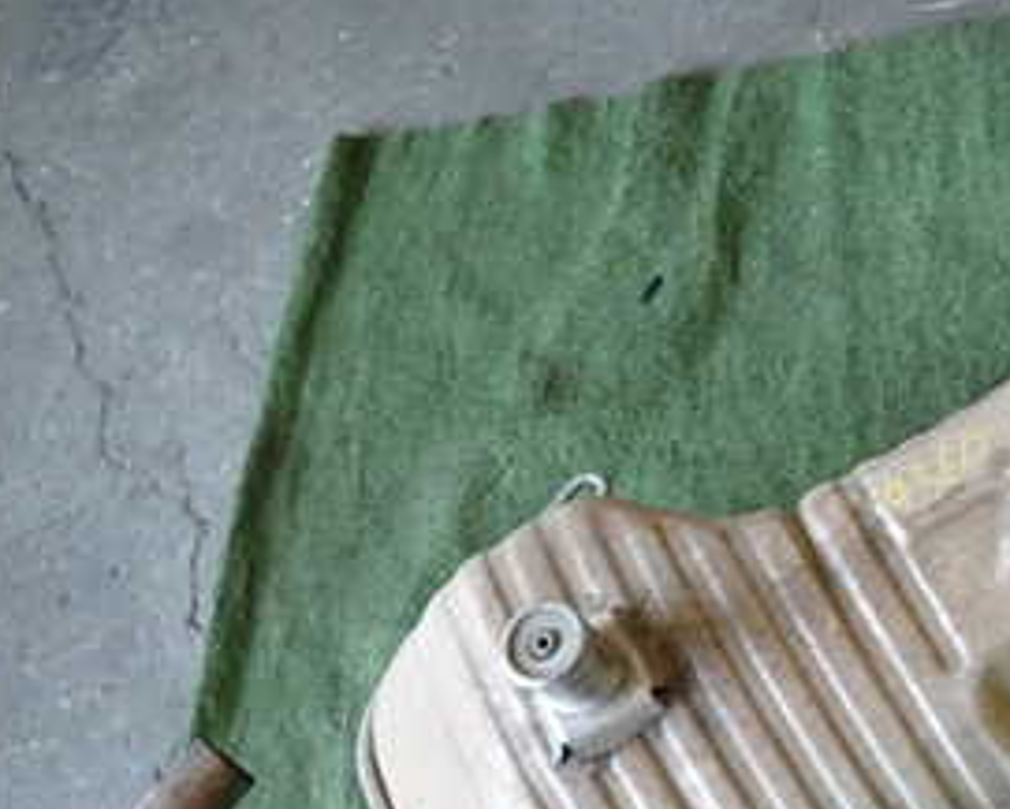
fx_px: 1615
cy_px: 563
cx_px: 1010
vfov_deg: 27.9
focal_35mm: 54
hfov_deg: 32.0
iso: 200
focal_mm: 4.5
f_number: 2
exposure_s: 1/40
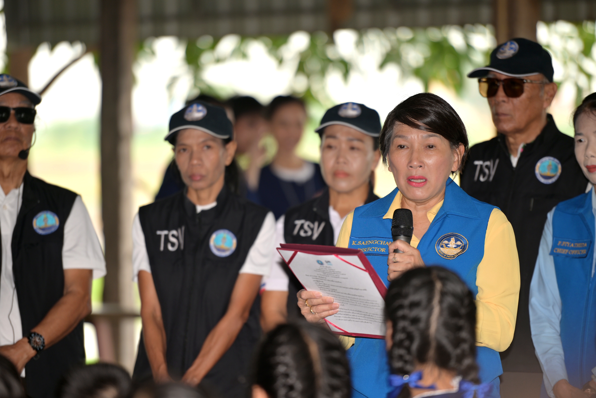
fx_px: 3311
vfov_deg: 6.9
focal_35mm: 200
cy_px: 199
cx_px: 298
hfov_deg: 10.3
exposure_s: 1/200
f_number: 2.8
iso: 100
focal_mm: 200
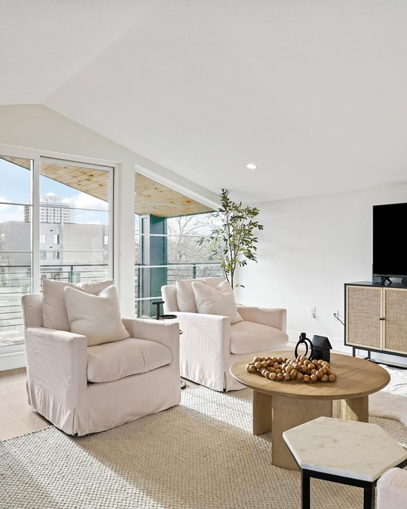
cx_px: 224
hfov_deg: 53.1
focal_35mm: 27
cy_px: 253
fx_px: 406
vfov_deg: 64.1
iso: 100
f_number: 9
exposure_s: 1/3
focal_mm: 19
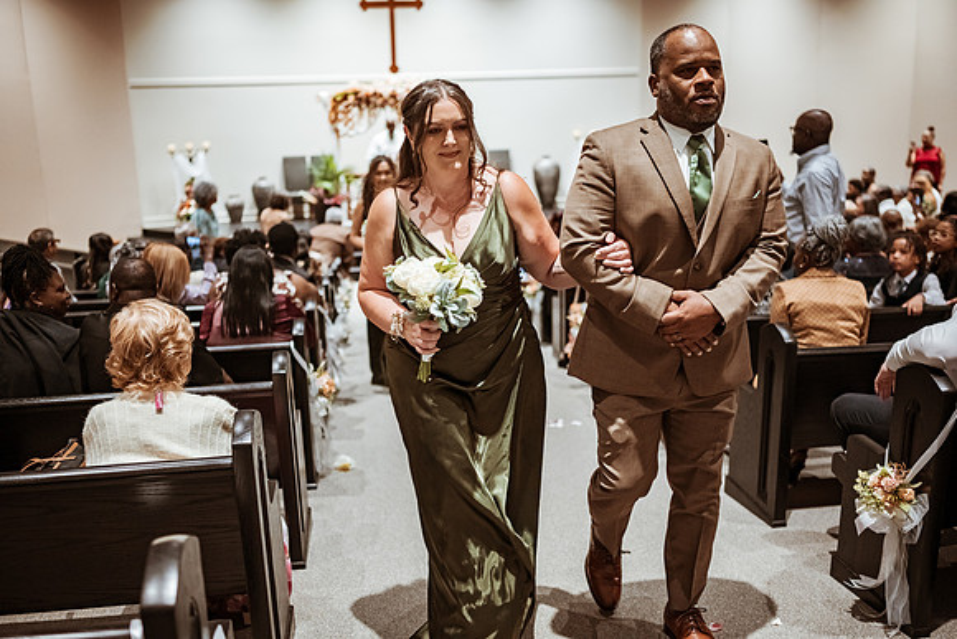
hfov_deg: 54.4
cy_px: 320
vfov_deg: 37.9
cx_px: 478
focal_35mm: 35
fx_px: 931
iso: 1000
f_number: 1.8
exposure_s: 1/400
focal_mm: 35
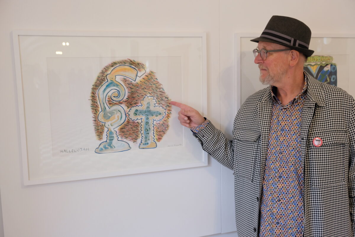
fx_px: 394
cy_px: 118
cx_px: 178
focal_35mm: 40
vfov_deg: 33.4
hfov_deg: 48.5
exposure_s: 1/52
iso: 800
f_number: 4
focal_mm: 26.5
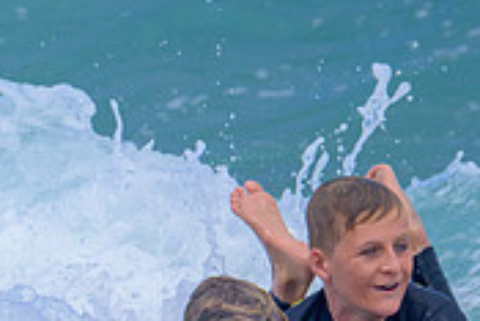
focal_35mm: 2249
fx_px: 30011
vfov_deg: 0.6
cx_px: 289
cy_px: 387
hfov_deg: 0.9
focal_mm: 500
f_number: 11
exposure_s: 1/2000
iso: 900
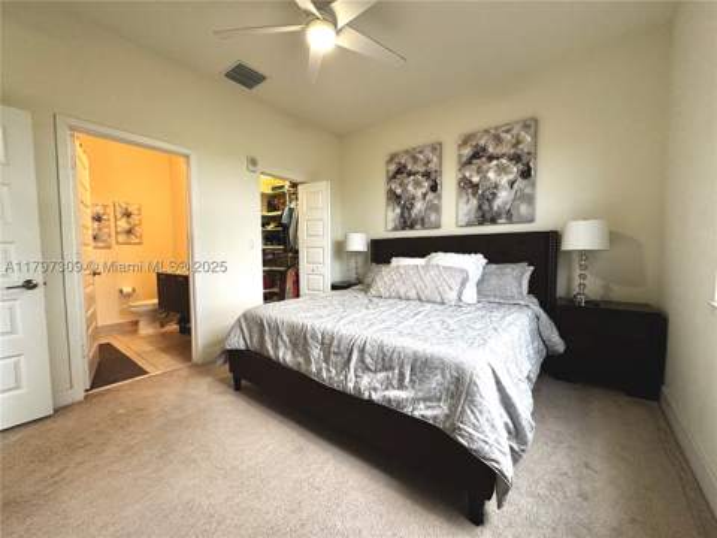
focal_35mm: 14
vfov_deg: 85.7
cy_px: 269
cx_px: 358
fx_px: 290
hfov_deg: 102.1
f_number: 2.2
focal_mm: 2.22
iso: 200
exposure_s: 1/120
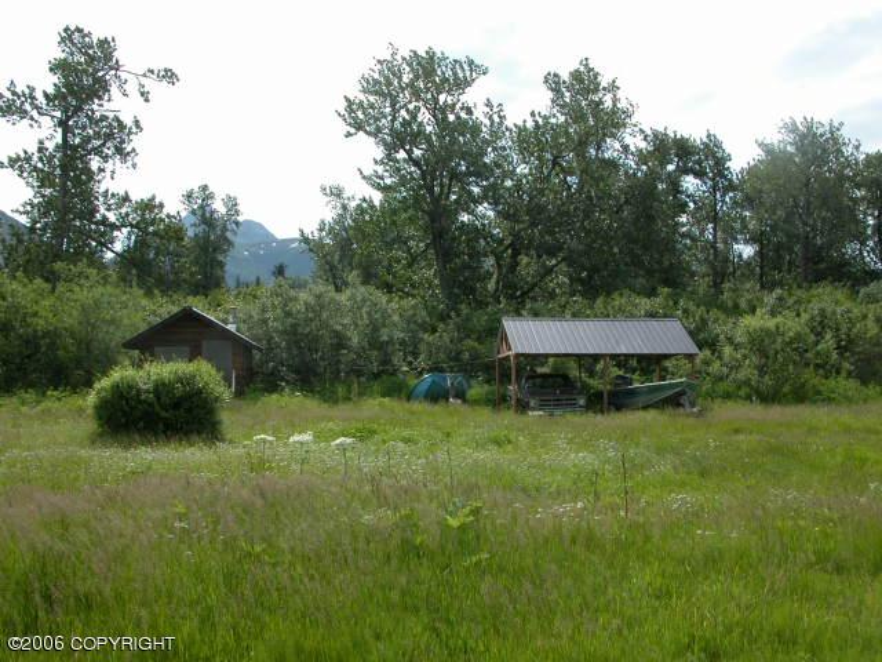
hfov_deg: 52.6
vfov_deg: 40.7
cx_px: 441
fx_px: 892
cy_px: 331
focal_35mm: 35
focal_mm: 8.9
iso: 100
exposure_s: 1/319
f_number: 6.3
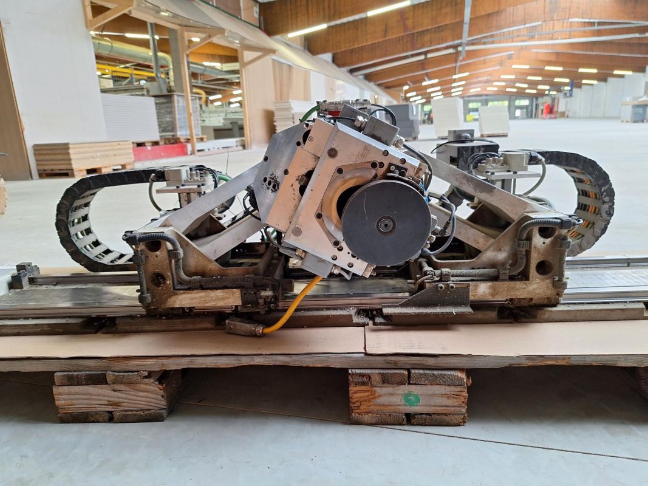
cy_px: 243
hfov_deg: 73.9
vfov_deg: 58.9
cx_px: 324
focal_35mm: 23
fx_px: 431
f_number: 1.8
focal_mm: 5.54
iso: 80
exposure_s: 1/50
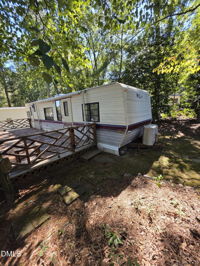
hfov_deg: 89.9
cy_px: 133
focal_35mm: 13
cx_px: 100
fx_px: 100
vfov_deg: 106.2
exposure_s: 1/313
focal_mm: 2.2
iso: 40
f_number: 1.9
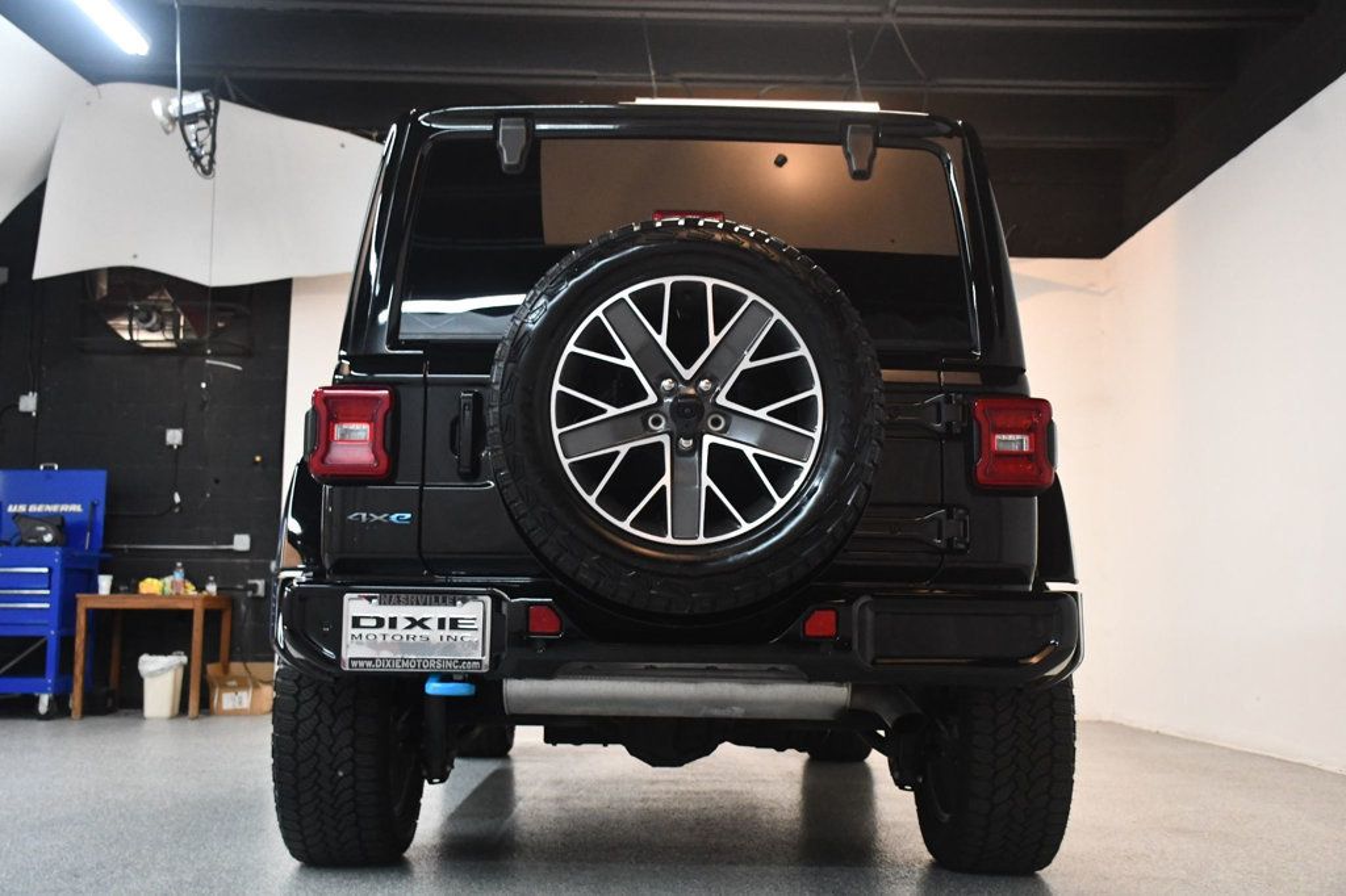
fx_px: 1458
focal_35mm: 39
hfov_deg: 49.6
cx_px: 673
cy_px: 448
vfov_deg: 34.2
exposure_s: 1/125
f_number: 3.8
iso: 3200
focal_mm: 26
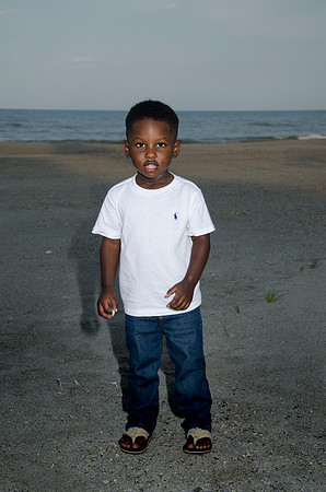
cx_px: 163
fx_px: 860
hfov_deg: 21.5
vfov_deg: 32.0
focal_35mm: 63
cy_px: 246
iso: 100
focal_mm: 42
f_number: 7.1
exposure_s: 1/250
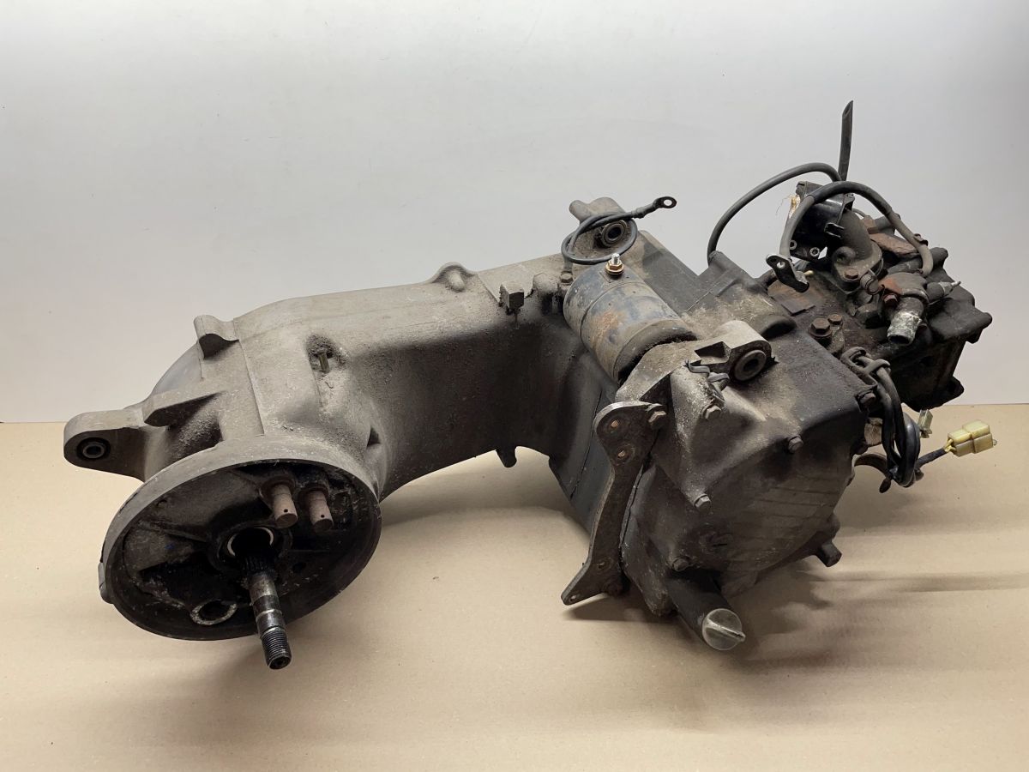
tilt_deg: -31.9
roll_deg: +0.3
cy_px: 386
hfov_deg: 67.3
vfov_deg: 53.1
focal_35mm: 26
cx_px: 514
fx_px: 773
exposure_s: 1/100
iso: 64
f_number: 1.6
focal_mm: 4.2
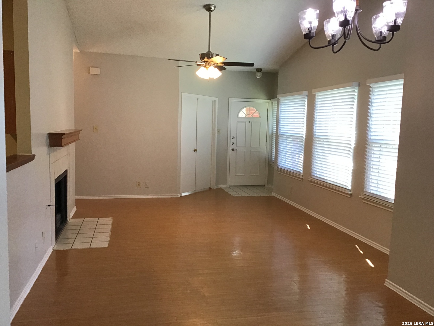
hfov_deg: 58.4
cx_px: 217
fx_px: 389
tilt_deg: -6.2
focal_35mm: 31
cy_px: 163
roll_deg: -0.8
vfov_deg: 45.4
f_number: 2.4
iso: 40
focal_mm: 3.3
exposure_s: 1/30
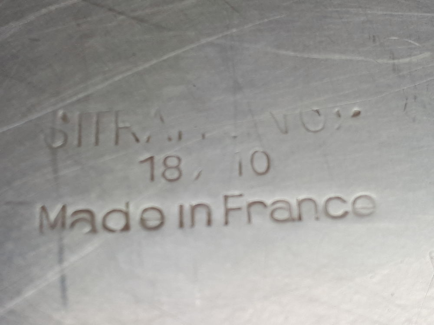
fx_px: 339
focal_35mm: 27
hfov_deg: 65.3
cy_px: 162
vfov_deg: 51.4
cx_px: 217
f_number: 1.9
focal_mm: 3.6
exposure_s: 1/164
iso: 40
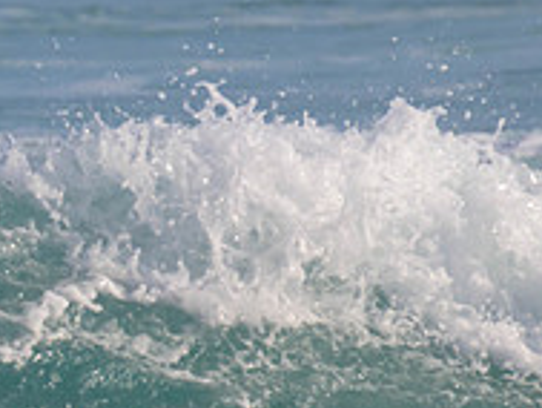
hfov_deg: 0.6
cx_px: -310
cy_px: 427
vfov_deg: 0.5
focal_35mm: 3171
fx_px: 49681
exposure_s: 1/2000
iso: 1100
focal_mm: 800
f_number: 11
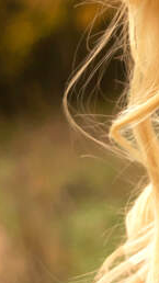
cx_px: 147
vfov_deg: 4.8
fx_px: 3360
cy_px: 94
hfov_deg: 2.7
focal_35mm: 448
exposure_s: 1/250
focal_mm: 46
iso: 220
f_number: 5
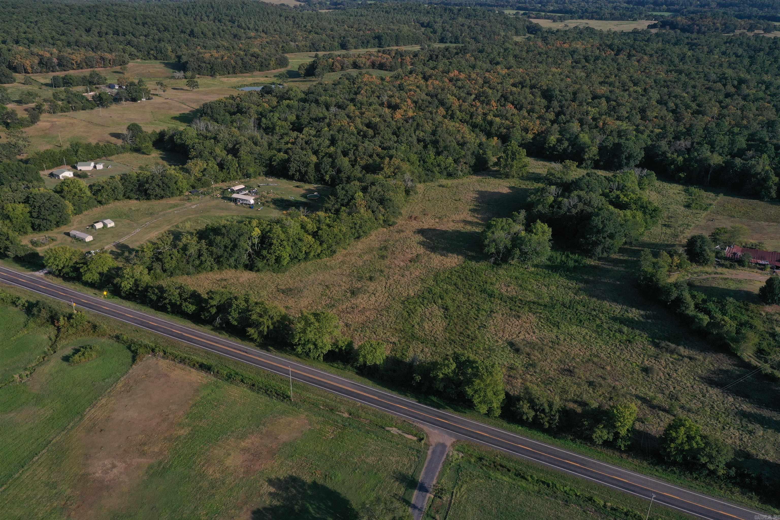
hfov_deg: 65.5
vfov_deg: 46.4
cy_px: 260
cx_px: 390
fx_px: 607
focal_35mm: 28
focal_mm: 10.26
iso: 100
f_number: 6.3
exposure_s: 1/500
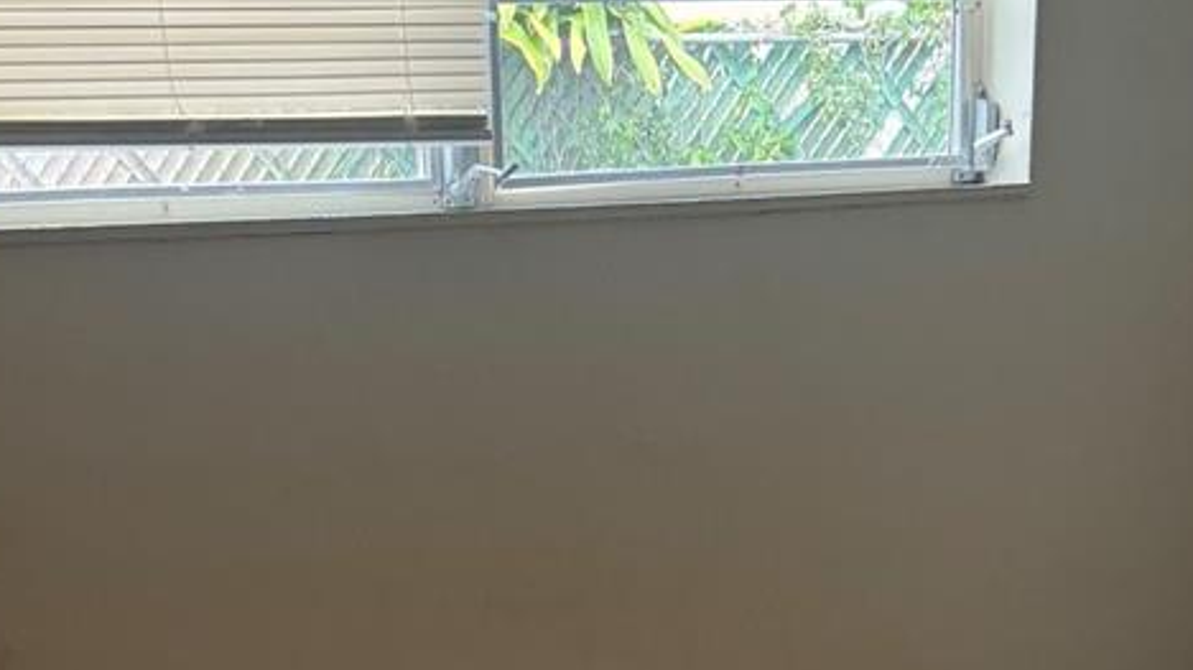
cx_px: 540
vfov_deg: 16.9
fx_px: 2119
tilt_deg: -19.0
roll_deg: +0.1
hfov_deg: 31.4
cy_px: 874
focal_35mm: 67
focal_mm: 6.76
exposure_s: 1/121
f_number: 1.78
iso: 125
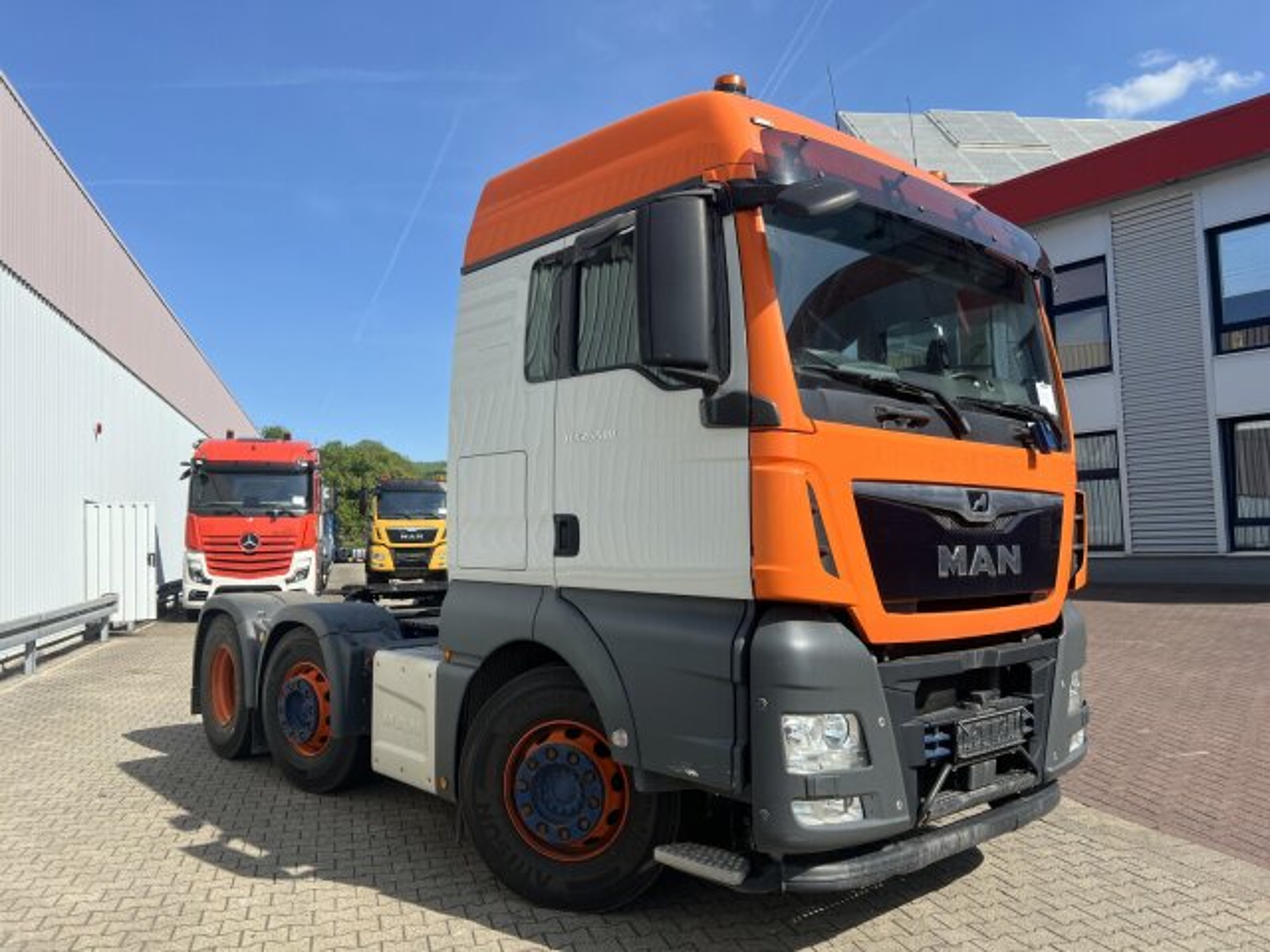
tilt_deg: +3.1
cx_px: 635
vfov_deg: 53.1
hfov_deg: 67.3
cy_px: 476
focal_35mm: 26
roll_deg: +2.3
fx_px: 954
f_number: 1.5
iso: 50
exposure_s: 1/3165
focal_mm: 5.7
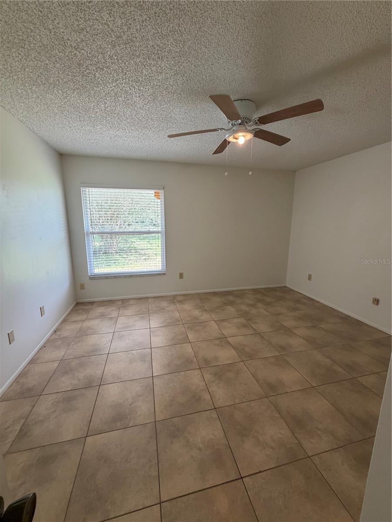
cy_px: 261
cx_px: 196
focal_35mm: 14
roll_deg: +0.5
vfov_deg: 102.1
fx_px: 211
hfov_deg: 85.7
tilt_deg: -9.7
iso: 200
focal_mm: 2.22
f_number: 2.2
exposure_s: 1/120
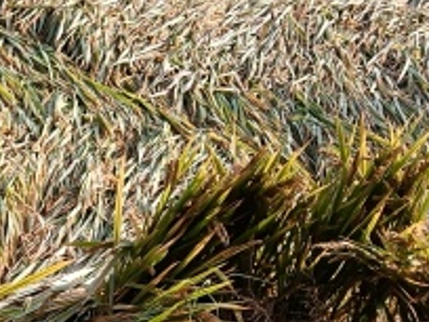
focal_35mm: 106
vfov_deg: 13.7
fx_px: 1314
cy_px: 355
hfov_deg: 16.5
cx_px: -254
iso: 100
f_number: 1.8
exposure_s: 1/255
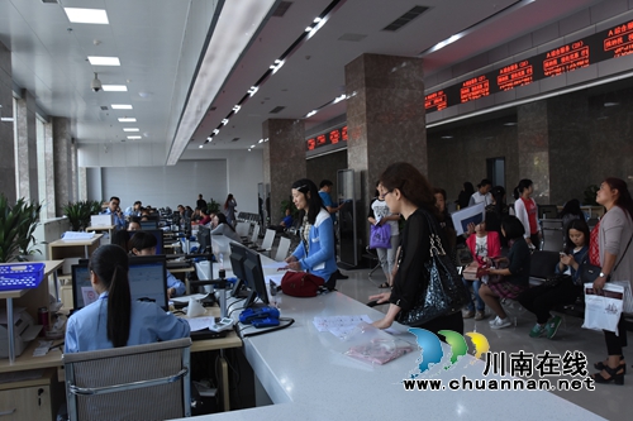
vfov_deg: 47.9
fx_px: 475
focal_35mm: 27
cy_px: 210
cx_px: 316
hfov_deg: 67.4
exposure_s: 1/125
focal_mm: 18
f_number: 9
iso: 1000
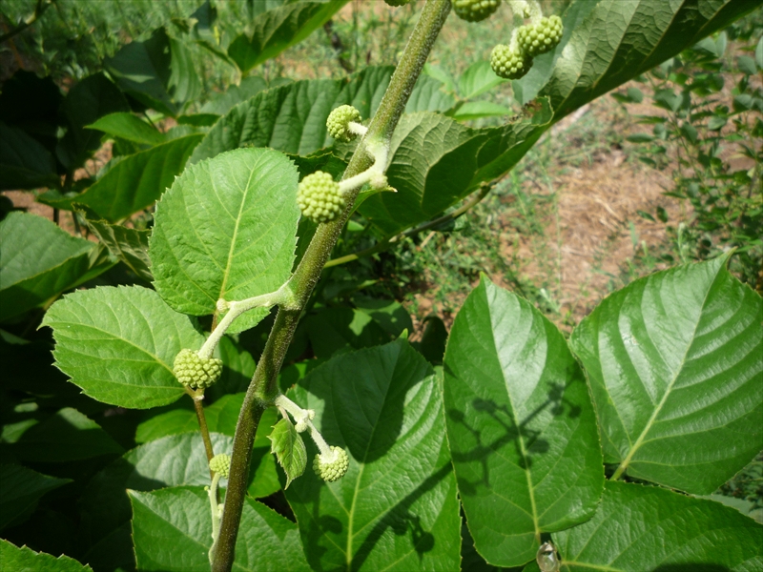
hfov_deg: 69.4
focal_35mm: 25
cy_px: 286
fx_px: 551
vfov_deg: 54.9
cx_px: 382
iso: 100
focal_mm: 4.4
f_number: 3.2
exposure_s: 1/640
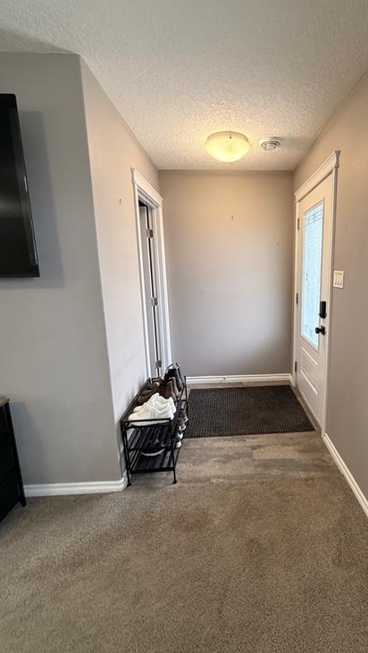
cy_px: 315
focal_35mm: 16
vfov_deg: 99.3
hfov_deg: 65.4
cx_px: 245
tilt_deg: -10.0
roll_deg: +0.3
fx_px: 277
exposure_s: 1/60
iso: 320
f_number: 2.2
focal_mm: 2.22
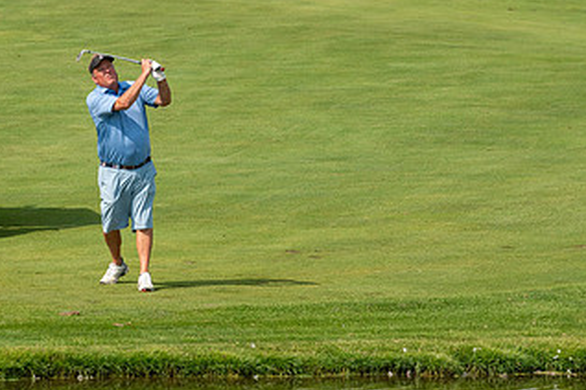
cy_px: 158
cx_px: 142
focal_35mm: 365
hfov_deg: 5.6
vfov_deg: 3.8
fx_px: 5941
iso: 250
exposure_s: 1/3200
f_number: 5
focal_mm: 200
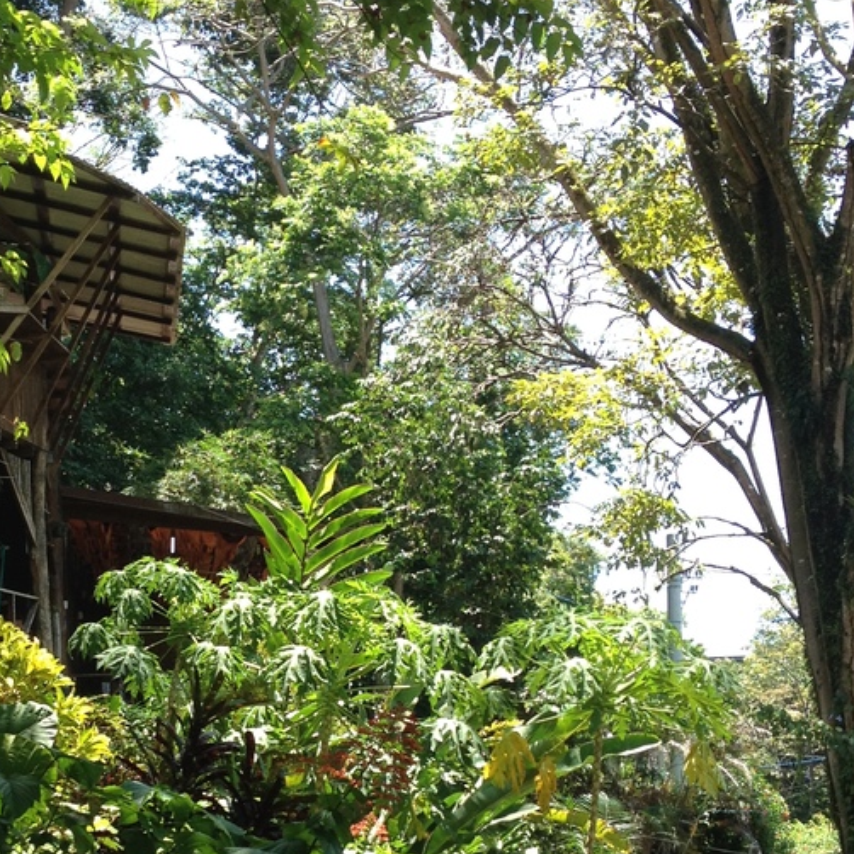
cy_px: 643
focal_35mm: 74
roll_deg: +3.7
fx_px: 2065
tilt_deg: +2.2
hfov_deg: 23.0
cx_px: 172
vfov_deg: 23.1
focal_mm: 4.28
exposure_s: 1/300
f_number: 2.4
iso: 50
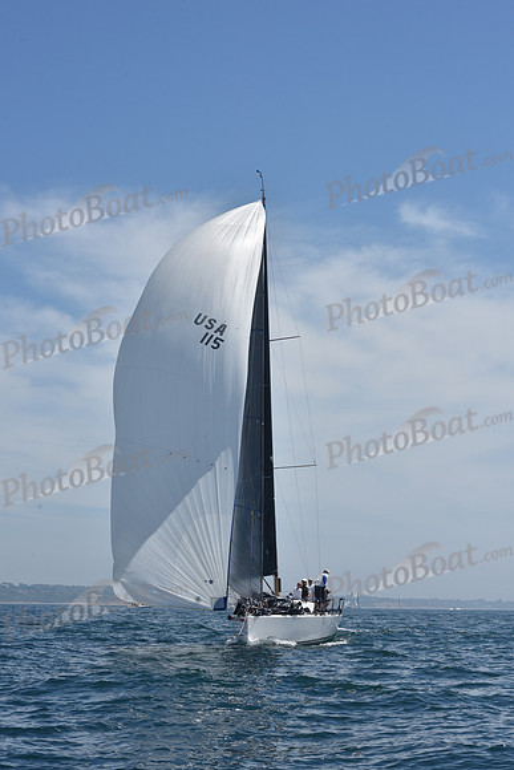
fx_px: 1605
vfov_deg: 27.0
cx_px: 257
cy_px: 385
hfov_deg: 18.2
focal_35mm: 75
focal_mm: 75
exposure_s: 1/800
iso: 250
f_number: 11
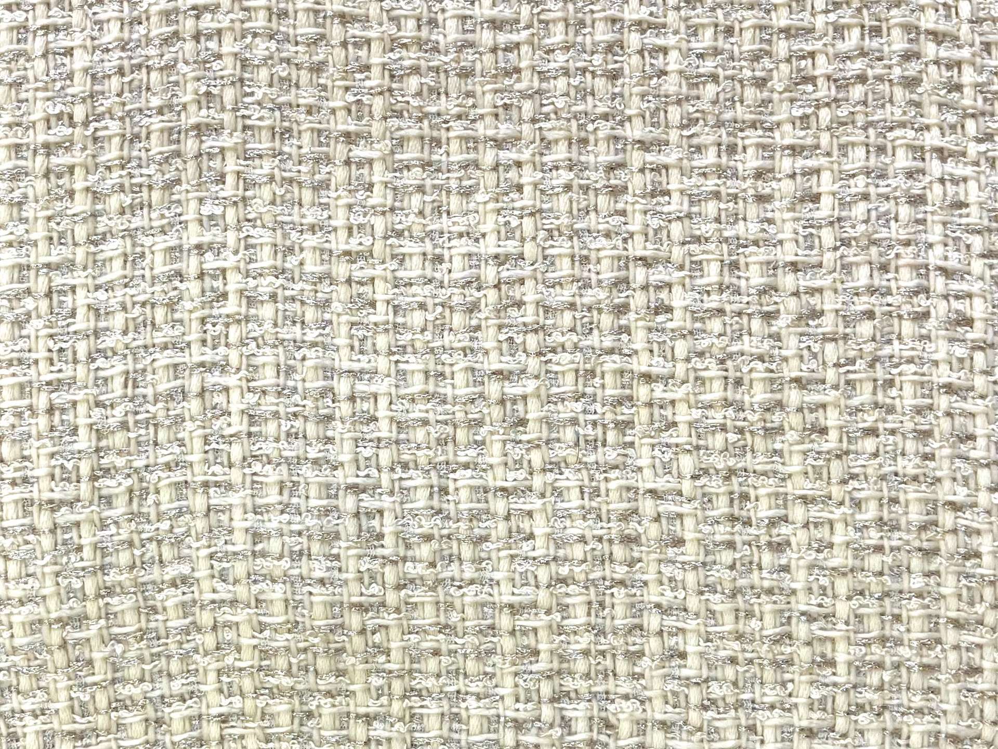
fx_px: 721
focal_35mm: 25
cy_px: 374
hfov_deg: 69.4
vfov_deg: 54.9
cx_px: 499
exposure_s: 1/120
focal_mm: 5.1
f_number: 1.6
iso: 50
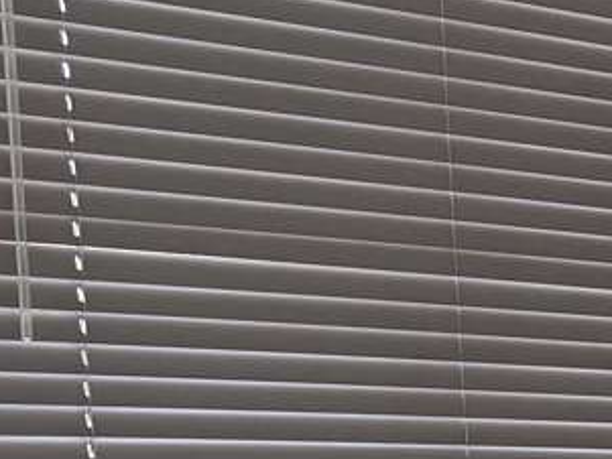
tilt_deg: -8.2
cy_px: 869
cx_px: 1360
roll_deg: -0.4
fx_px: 2706
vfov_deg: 9.2
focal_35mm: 153
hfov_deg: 11.2
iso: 200
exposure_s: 1/83
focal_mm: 6.76
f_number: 1.78
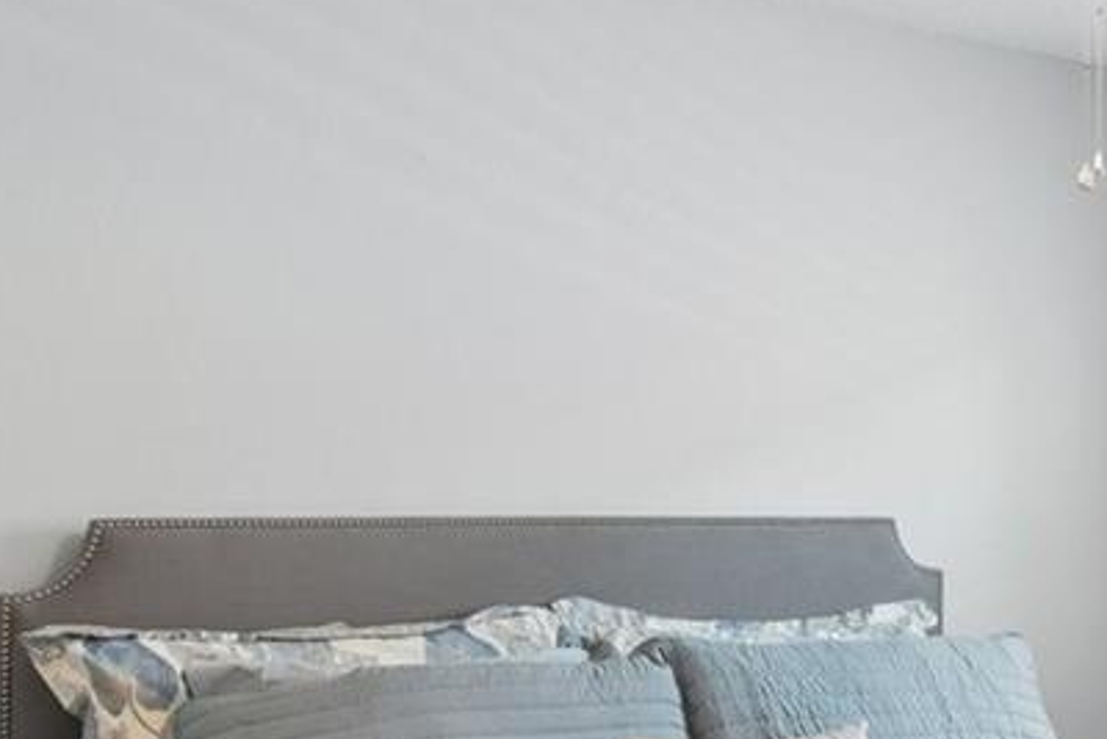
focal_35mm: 56
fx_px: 1723
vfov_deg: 23.9
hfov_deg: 33.3
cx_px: 1046
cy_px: 573
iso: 800
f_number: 8
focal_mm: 14
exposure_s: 1/25
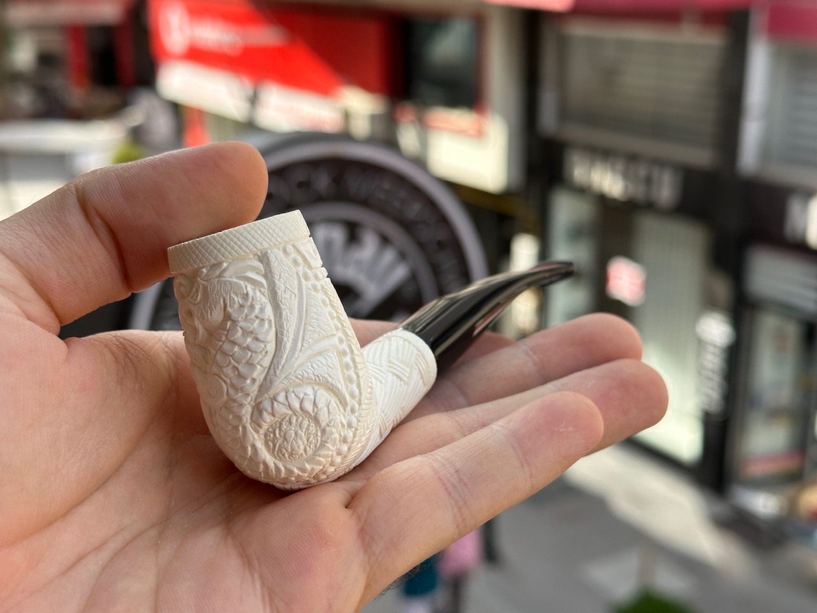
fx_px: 1133
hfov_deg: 39.7
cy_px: 306
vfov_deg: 30.3
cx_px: 408
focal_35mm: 48
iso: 64
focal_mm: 6.86
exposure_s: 1/729
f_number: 1.78
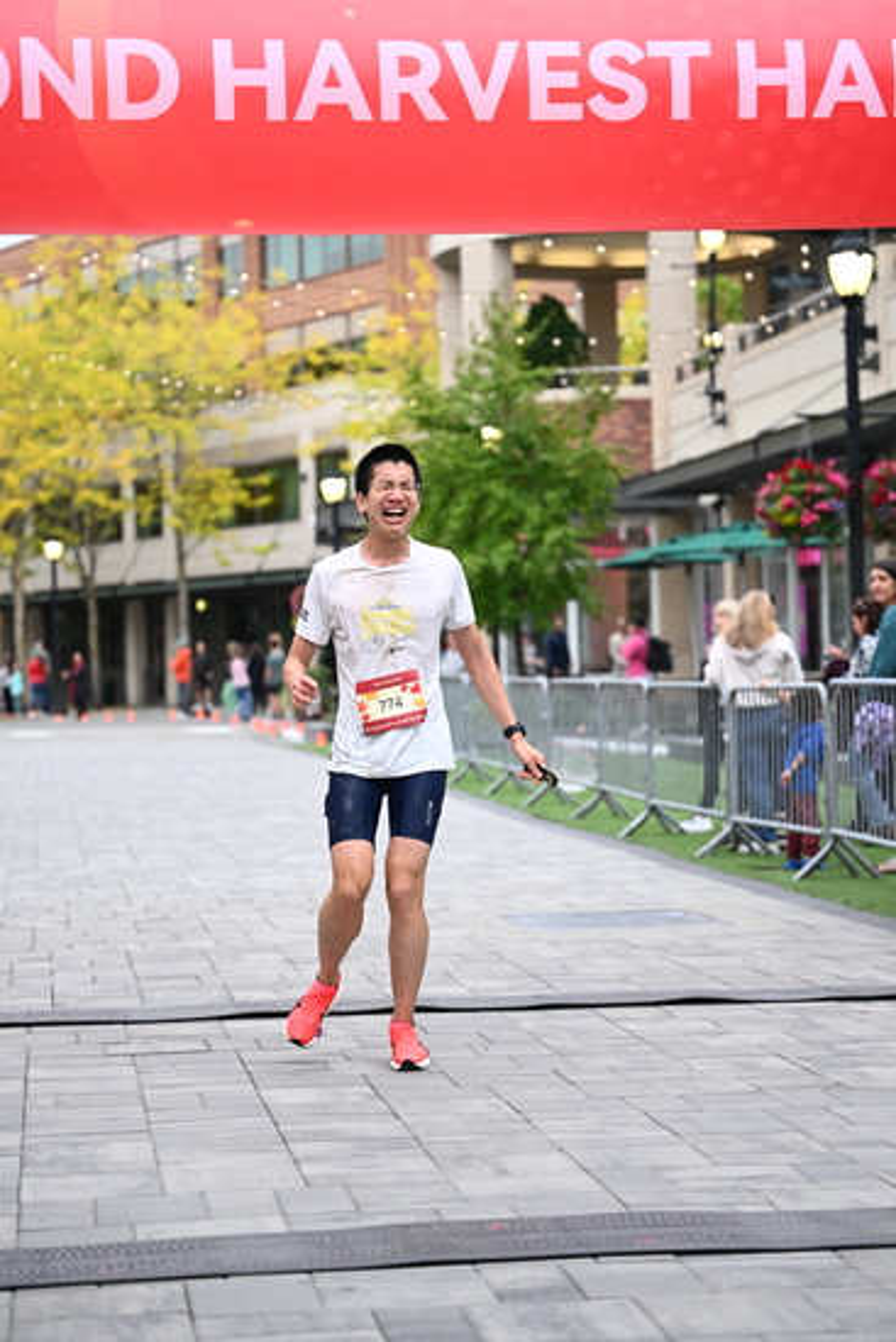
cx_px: 448
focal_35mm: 78
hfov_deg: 17.5
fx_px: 2910
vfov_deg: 26.0
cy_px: 671
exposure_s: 1/1250
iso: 1600
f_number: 2.8
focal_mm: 78
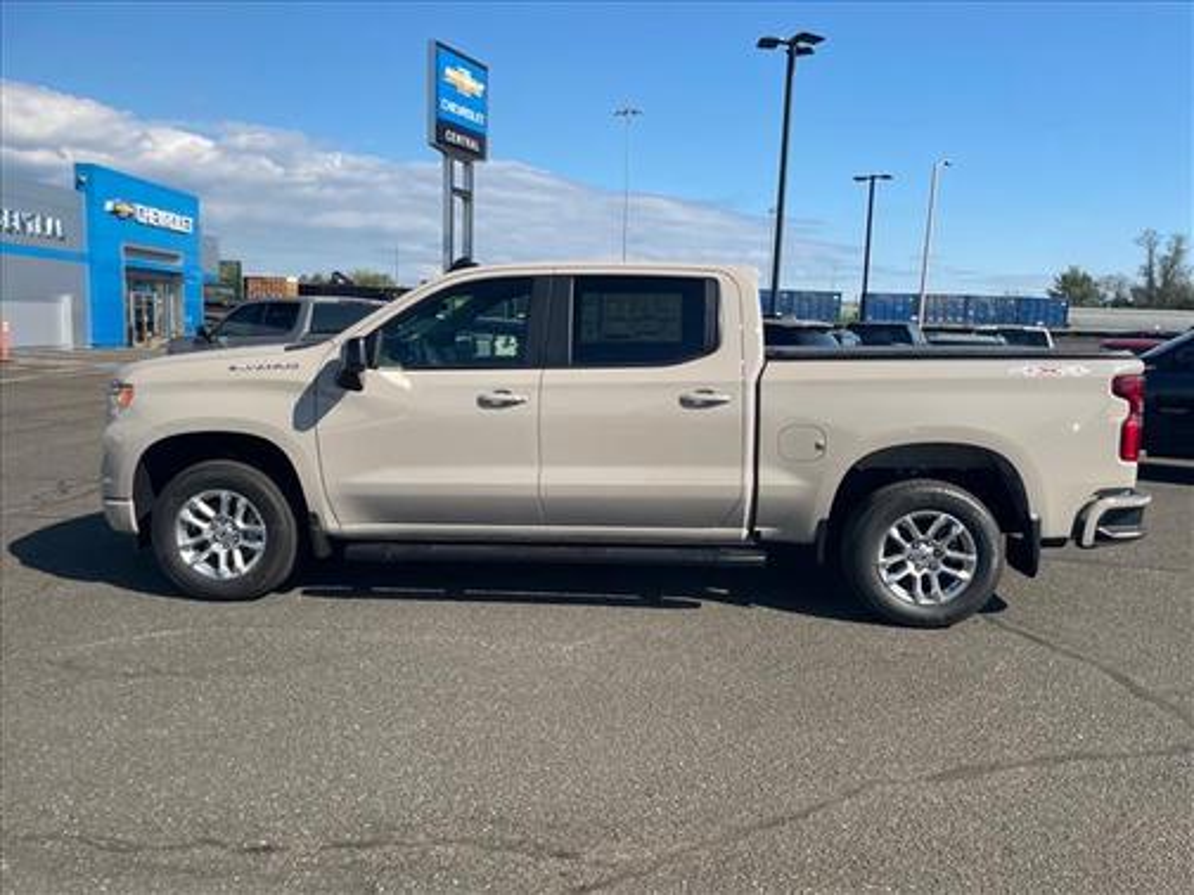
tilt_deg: -6.8
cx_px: 597
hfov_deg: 67.3
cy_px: 448
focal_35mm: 26
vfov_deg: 53.1
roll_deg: -2.0
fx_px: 897
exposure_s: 1/3040
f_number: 1.6
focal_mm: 4.2
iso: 32
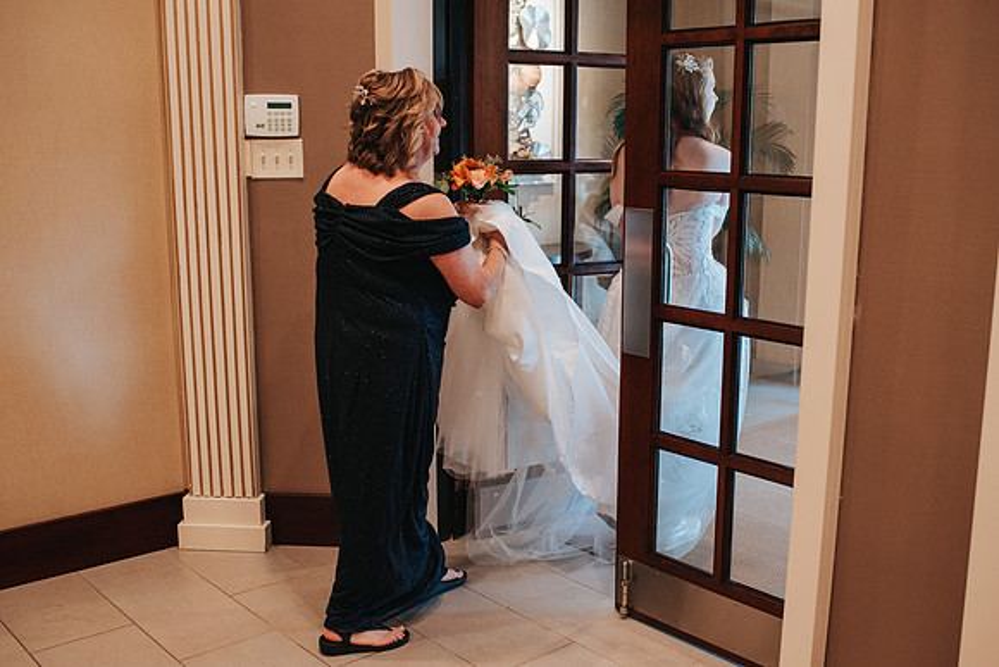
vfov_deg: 33.9
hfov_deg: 49.2
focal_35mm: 39
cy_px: 362
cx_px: 513
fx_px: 1091
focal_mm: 35
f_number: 3.2
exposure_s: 1/125
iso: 1000
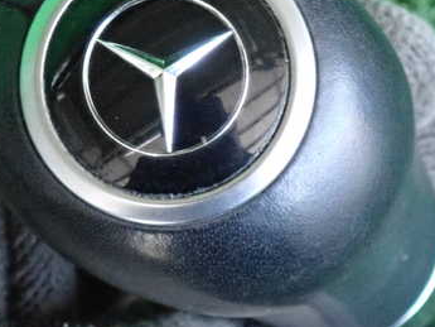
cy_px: 114
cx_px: 238
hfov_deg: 11.4
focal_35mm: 174
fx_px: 2187
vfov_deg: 8.5
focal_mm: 18
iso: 3200
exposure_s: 1/125
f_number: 4.9
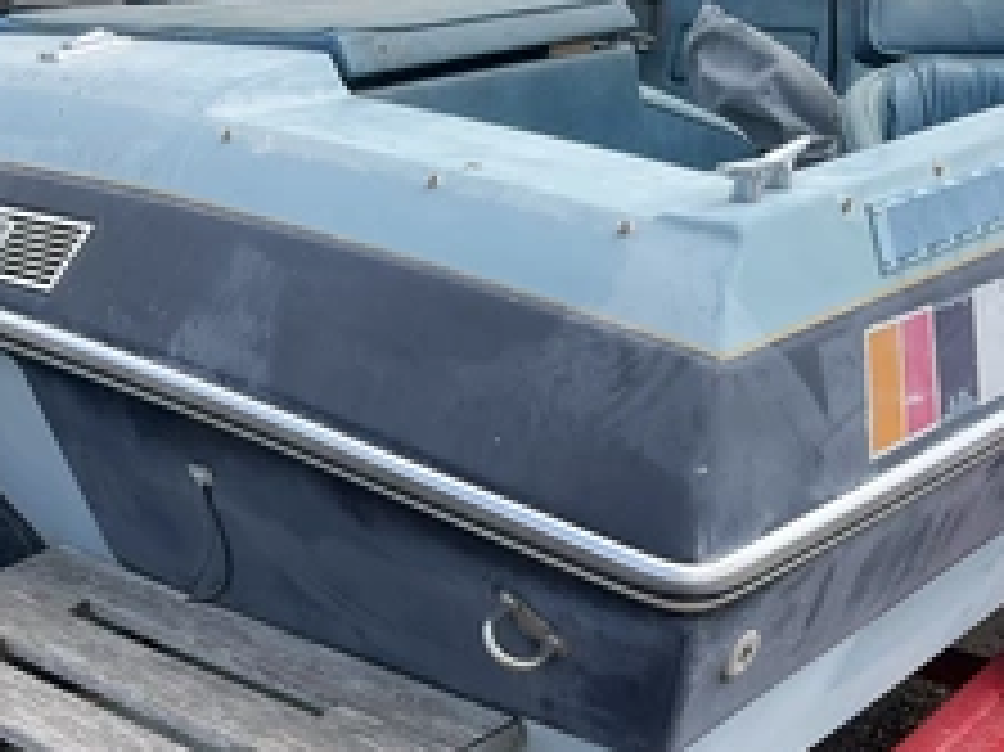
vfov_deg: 27.5
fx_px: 1507
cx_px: 374
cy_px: 594
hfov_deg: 36.6
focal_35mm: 52
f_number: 1.8
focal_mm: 3
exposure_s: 1/691
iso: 25
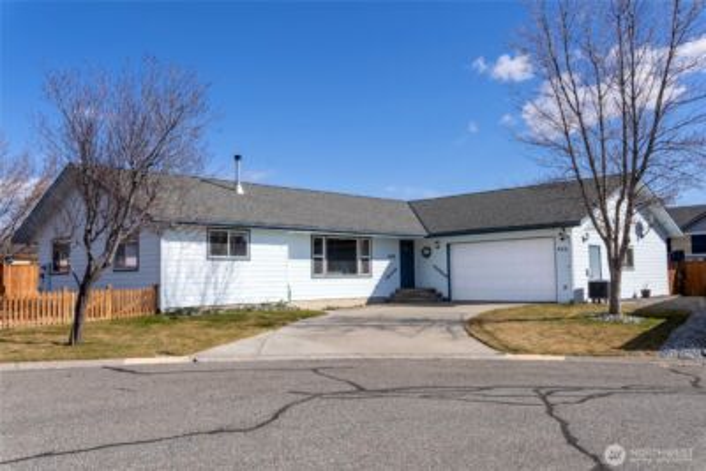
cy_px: 236
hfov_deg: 58.7
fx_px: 628
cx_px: 353
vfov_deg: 41.1
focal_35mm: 32
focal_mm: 32
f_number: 5.6
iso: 100
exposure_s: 1/8000
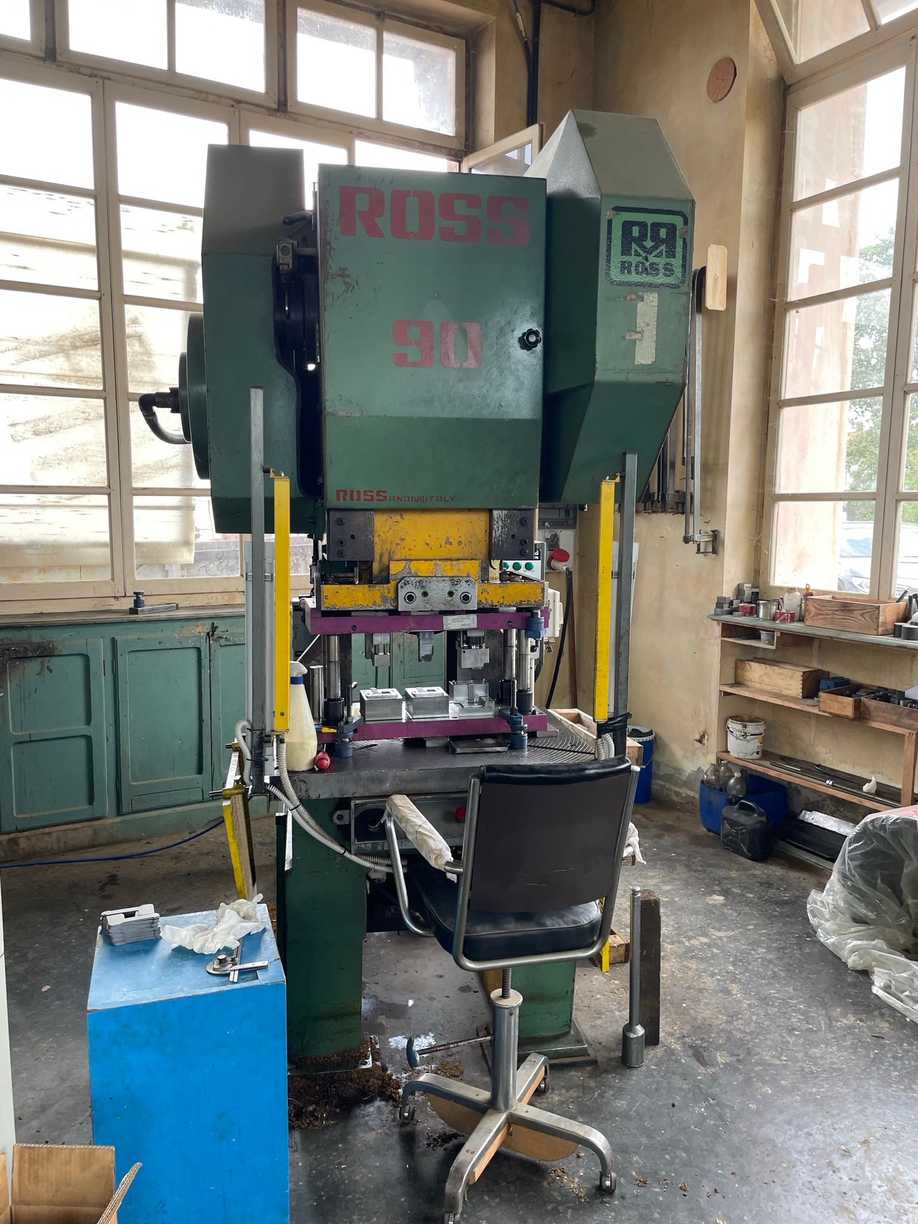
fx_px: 919
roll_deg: -0.4
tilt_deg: -6.3
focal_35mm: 26
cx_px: 459
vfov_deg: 67.3
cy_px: 612
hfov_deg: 53.1
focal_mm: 4.2
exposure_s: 1/121
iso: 64
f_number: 1.6
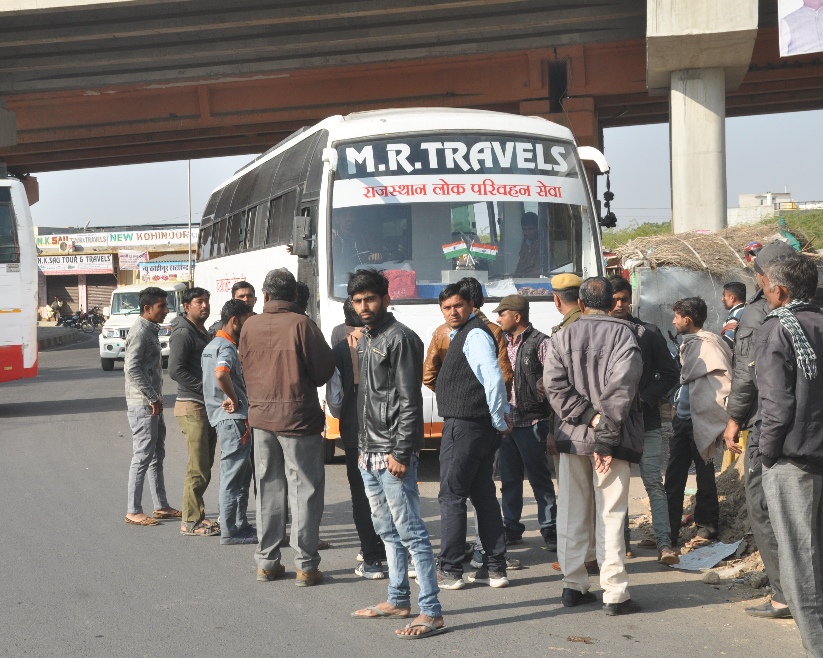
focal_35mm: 61
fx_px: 1486
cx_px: 335
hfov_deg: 30.9
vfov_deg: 25.0
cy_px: 298
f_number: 11
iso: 200
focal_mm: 32
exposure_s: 1/125
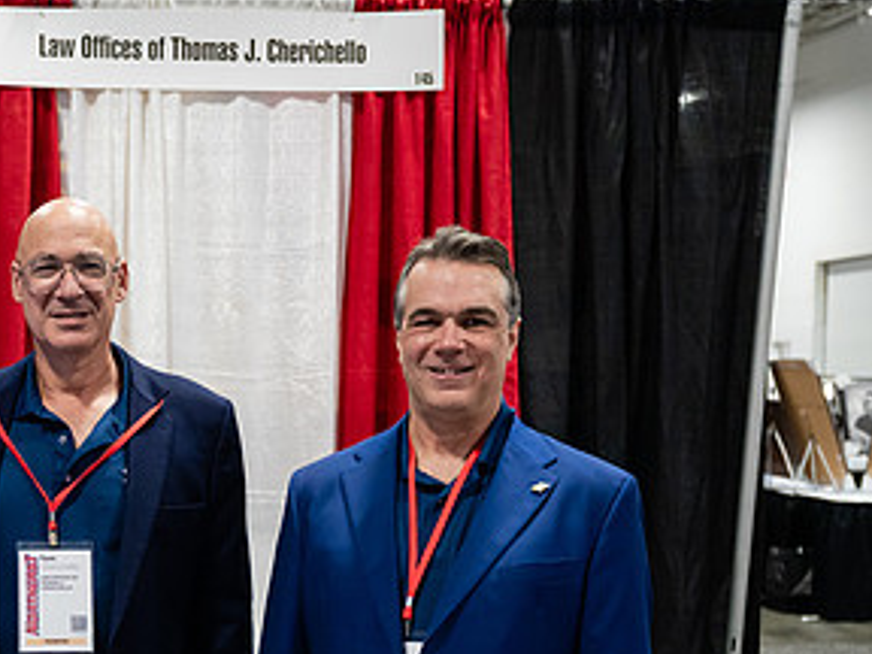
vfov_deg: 21.3
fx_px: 1713
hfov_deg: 27.2
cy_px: 530
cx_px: 33
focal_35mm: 68
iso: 3200
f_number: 3.2
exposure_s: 1/200
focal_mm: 35
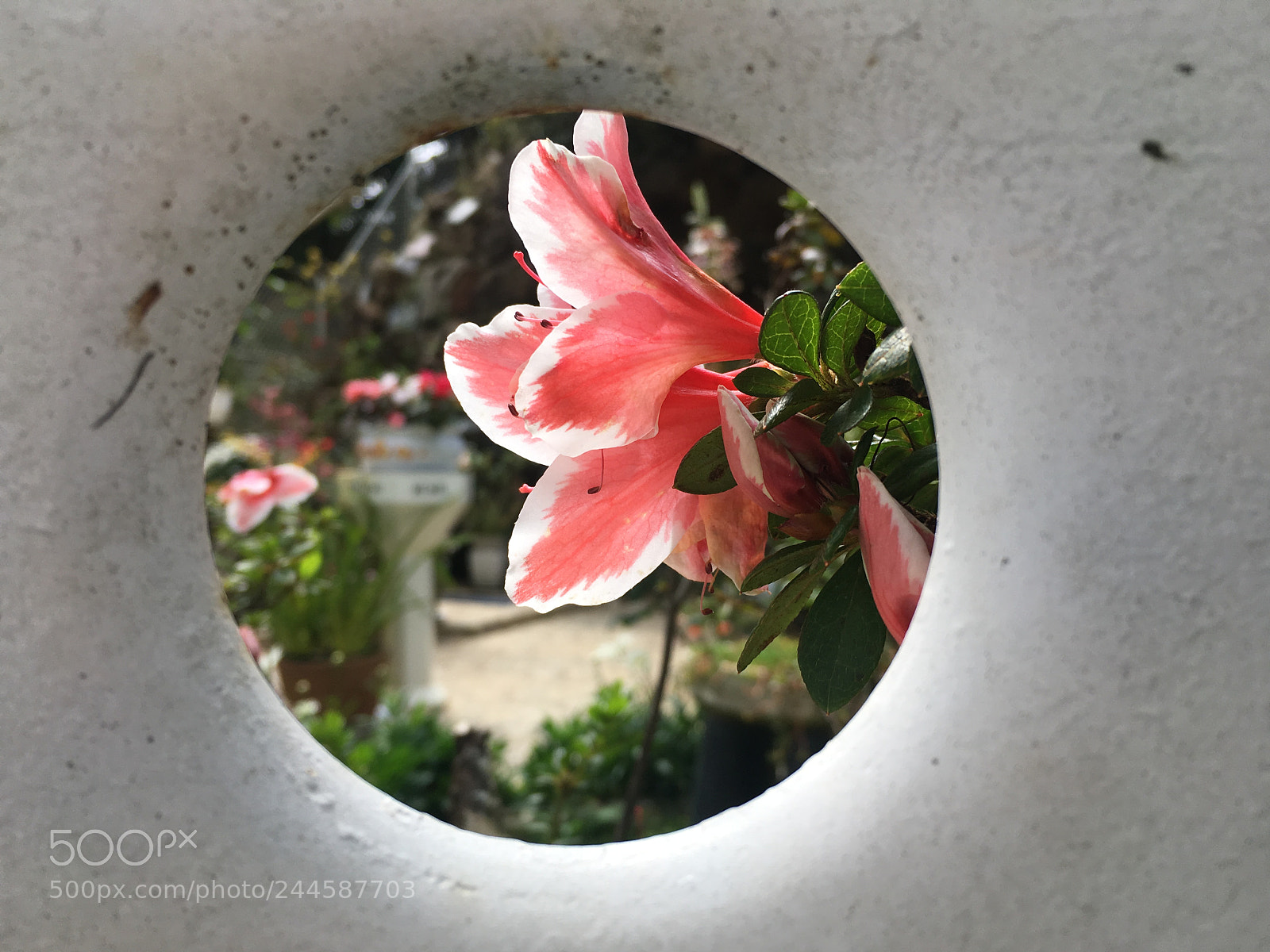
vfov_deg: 48.2
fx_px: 1064
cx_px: 635
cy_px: 476
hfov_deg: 61.7
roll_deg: -0.4
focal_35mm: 29
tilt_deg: -1.7
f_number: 2.2
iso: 25
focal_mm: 4.15
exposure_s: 1/534
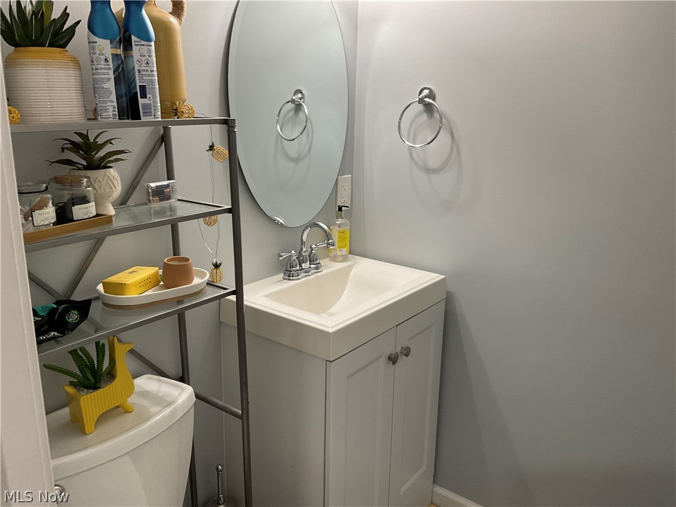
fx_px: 566
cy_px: 254
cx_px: 338
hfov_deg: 61.7
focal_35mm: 29
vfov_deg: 48.2
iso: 64
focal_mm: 3
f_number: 1.8
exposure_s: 1/60
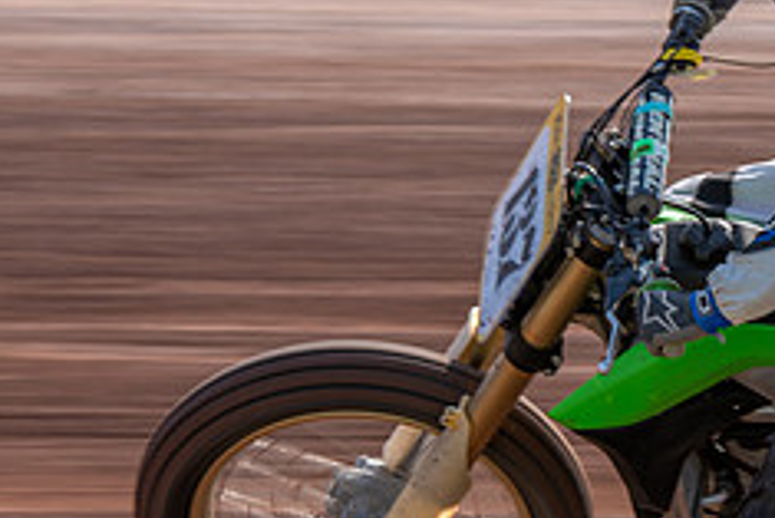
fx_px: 7453
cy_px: 203
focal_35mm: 346
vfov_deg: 4.0
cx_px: 917
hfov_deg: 5.9
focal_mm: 140
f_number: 8
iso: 100
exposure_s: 1/100
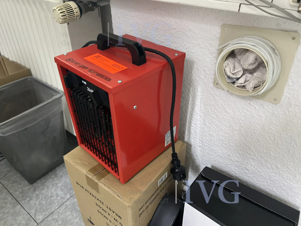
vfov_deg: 53.1
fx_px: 226
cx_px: 150
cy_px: 113
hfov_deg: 67.3
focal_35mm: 26
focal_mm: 5.7
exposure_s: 1/50
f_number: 1.5
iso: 320
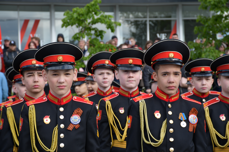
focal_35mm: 120
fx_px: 763
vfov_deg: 11.4
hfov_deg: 17.1
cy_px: 76
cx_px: 114
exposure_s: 1/250
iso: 200
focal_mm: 80
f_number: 8
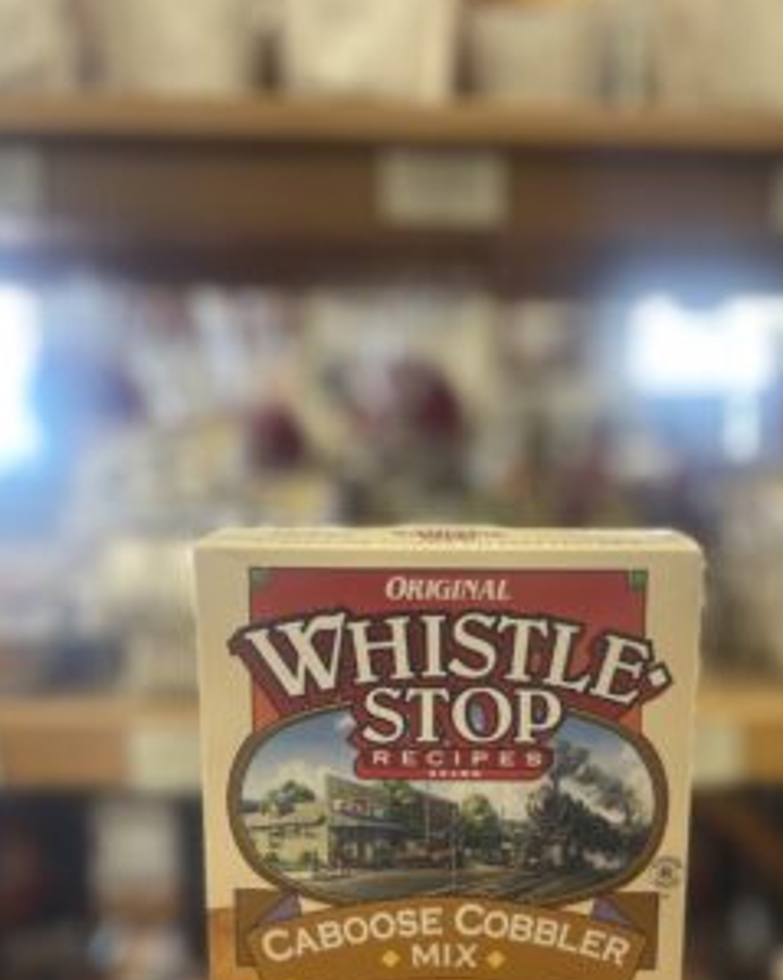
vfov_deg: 52.1
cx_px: 429
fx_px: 985
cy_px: 633
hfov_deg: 43.3
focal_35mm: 34
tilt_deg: -7.7
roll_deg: +0.4
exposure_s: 1/120
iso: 125
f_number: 1.6
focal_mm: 5.1
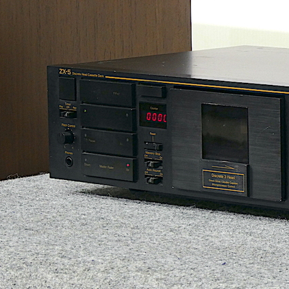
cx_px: 322
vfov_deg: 7.6
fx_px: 2182
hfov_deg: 7.5
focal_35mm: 231
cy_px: 116
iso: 100
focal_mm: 20.6
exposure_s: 1/3.2
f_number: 5.1
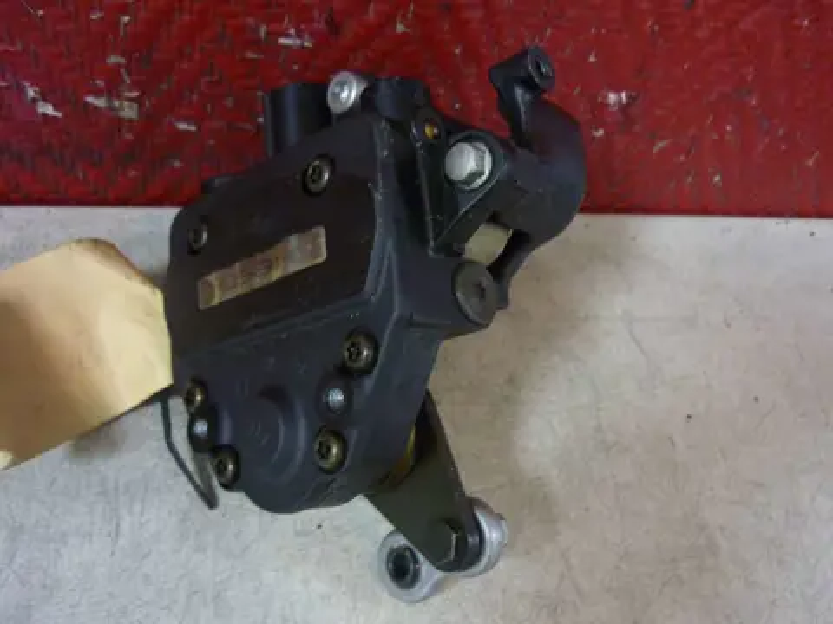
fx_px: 794
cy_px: 312
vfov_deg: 42.9
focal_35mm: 33
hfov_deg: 55.4
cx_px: 416
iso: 400
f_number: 2.8
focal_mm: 5.5
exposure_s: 1/8
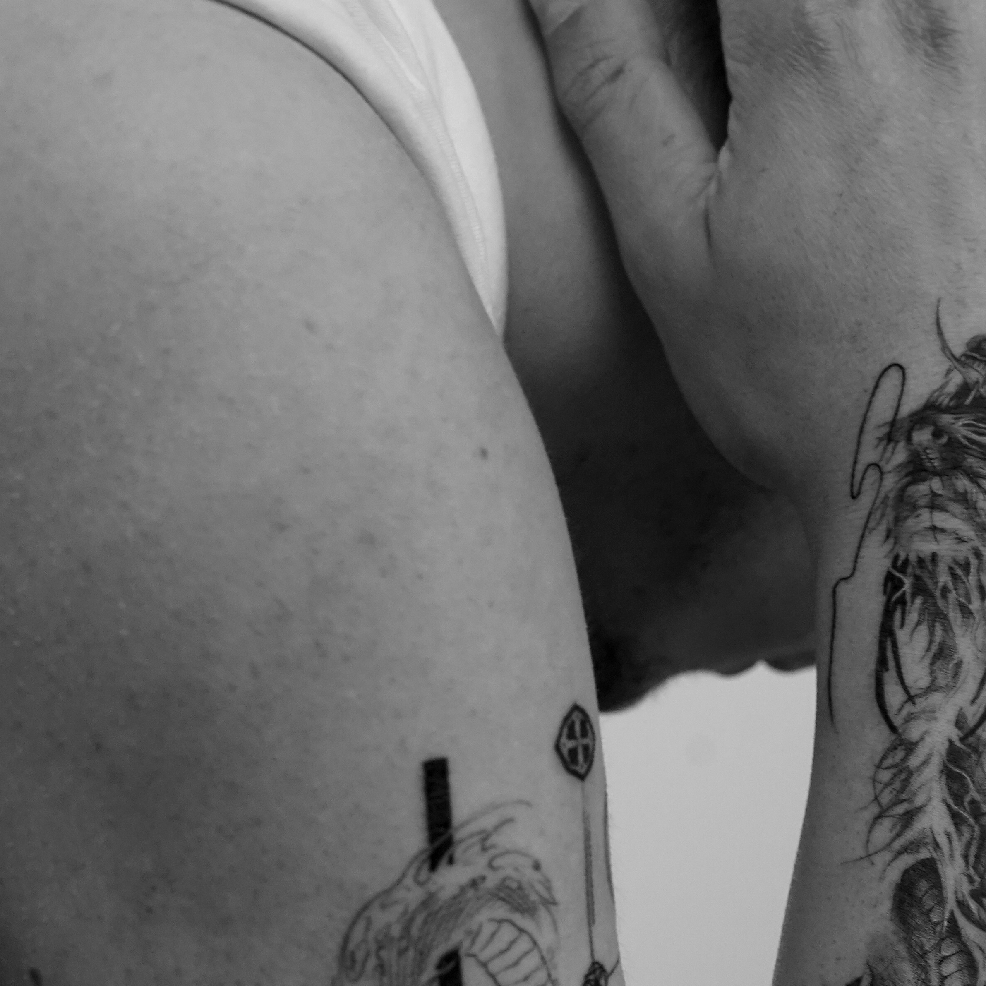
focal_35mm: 107
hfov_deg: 16.3
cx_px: 537
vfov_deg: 15.9
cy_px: 1045
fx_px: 3448
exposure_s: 1/50
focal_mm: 50
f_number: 6.3
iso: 3200
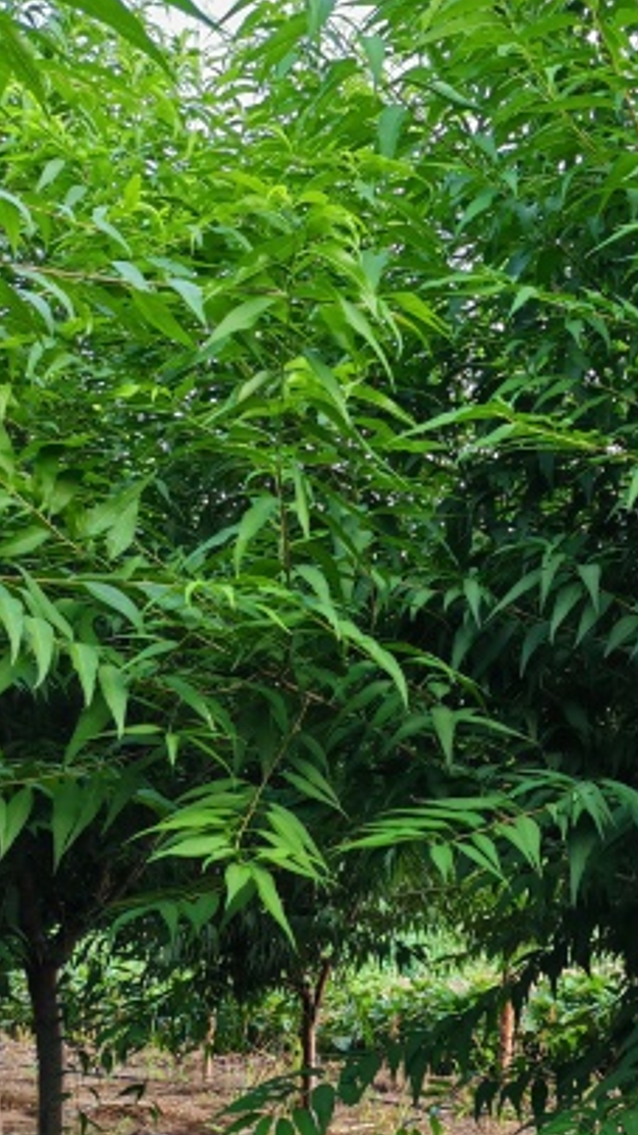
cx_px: 821
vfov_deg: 38.1
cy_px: 756
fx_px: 1625
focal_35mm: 54
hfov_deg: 20.4
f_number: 1.9
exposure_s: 1/160
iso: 50
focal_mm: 5.3
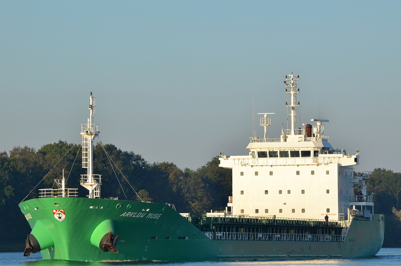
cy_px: 133
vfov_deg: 4.7
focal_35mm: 292
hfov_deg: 7.1
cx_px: 200
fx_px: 3252
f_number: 8
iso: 200
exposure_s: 1/800
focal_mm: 195
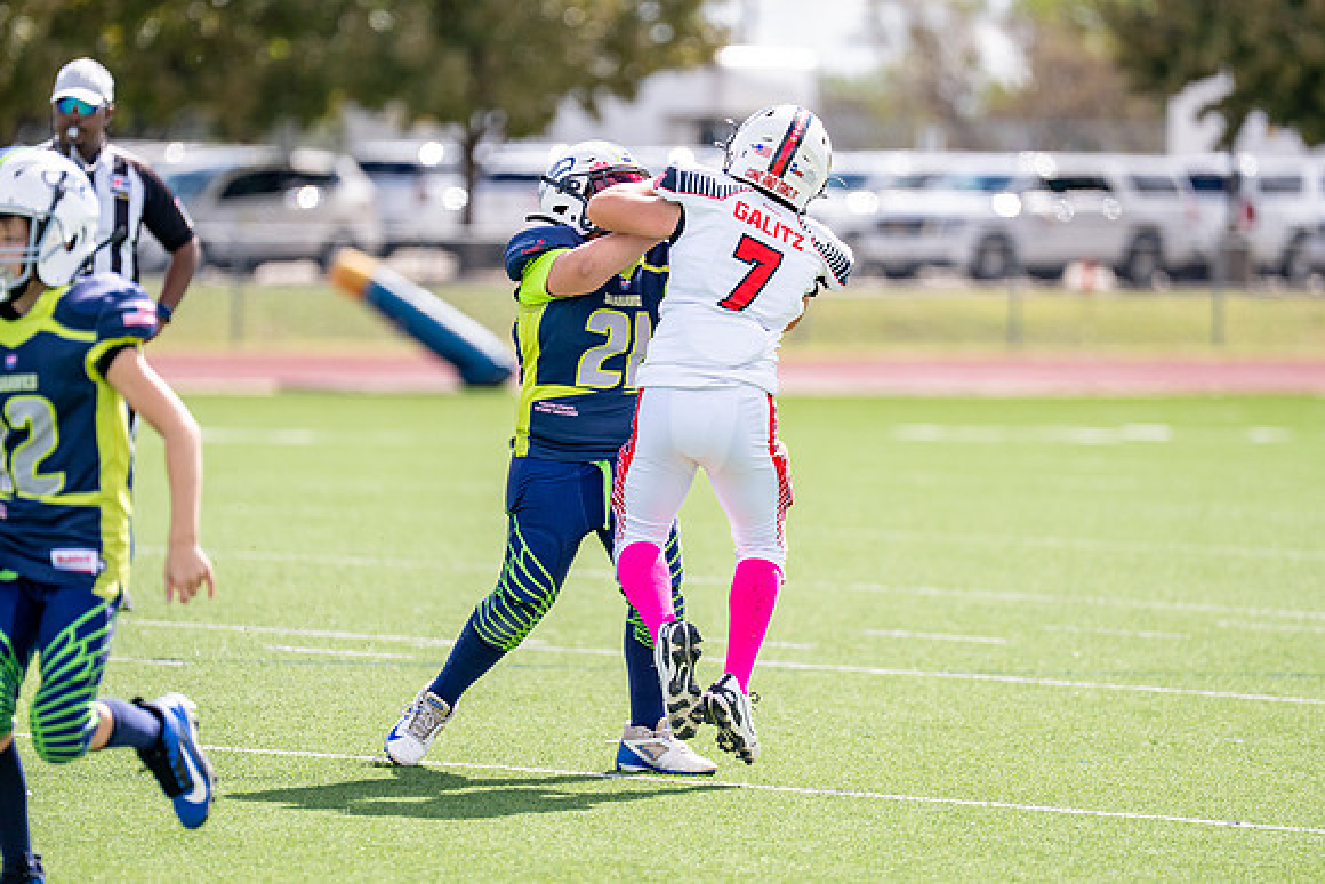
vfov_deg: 5.1
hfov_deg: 7.6
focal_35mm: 270
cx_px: 630
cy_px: 422
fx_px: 9926
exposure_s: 1/4000
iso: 250
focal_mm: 200
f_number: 2.8
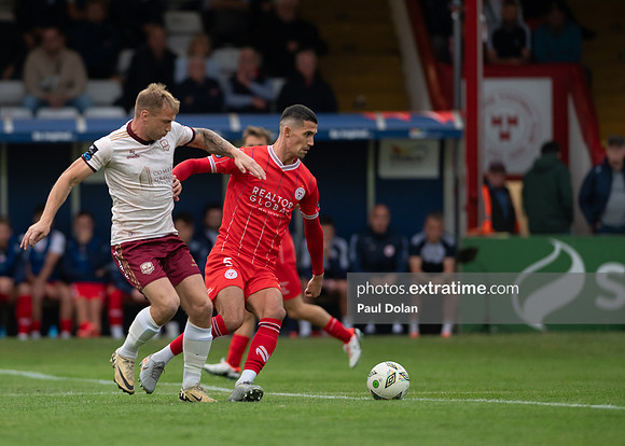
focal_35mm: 444
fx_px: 7876
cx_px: 202
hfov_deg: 4.5
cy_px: 177
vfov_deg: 3.2
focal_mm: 300
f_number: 2.8
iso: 1250
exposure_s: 1/1250
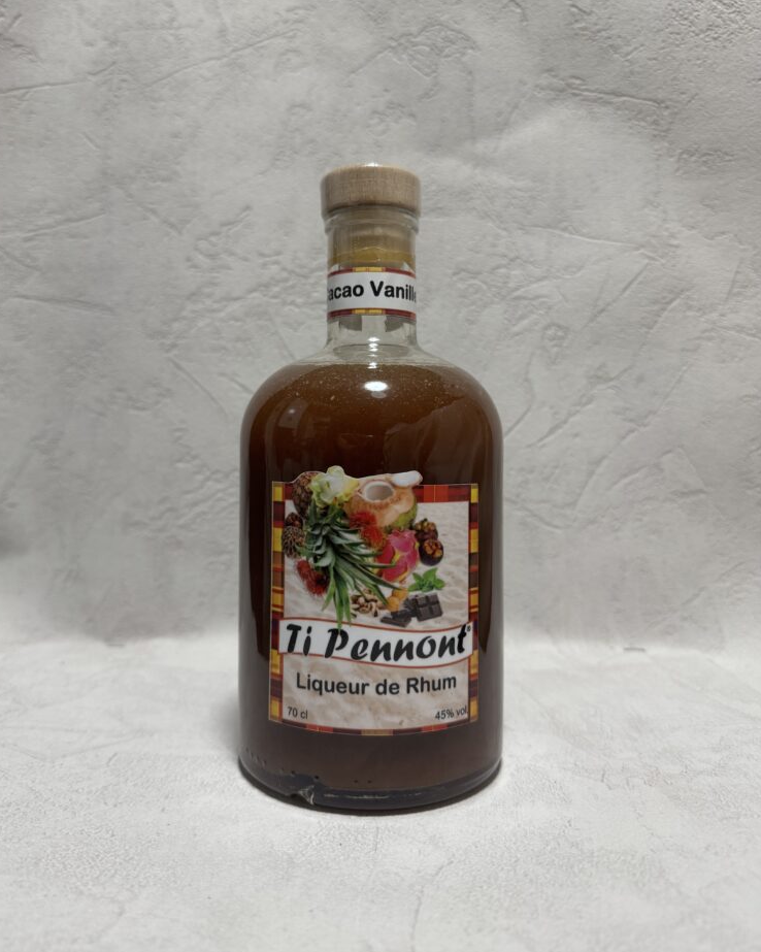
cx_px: 366
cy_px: 439
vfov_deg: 65.9
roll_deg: -0.3
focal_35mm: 26
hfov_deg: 54.9
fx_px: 732
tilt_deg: -0.1
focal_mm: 6.76
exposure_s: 1/100
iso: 160
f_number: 1.78
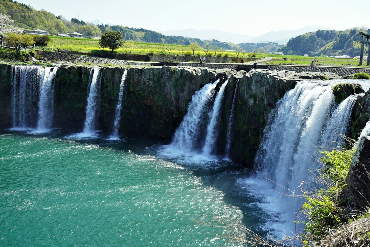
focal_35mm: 32
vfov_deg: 41.1
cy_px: 116
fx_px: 329
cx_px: 202
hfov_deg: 58.6
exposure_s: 1/125
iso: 100
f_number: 8
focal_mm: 29
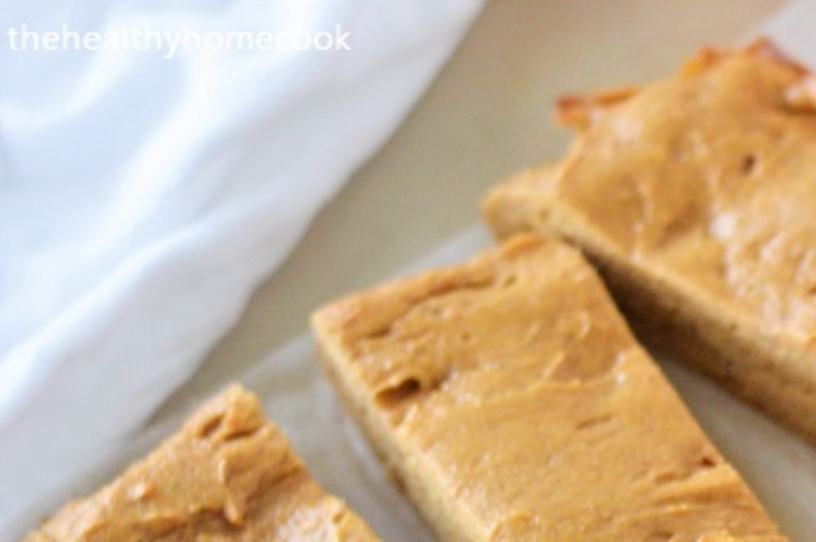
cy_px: 641
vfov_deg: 7.6
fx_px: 4031
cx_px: 960
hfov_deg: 11.3
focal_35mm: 178
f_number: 2.8
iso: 1600
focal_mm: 50
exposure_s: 1/500
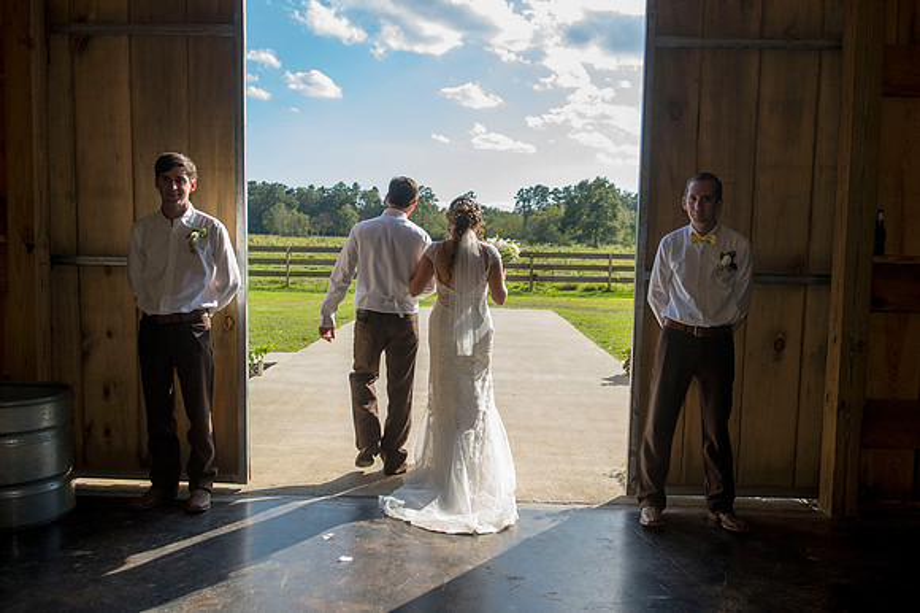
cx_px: 460
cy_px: 306
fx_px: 817
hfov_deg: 58.7
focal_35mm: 32
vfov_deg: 41.1
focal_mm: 32
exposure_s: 1/5000
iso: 1600
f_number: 4.5
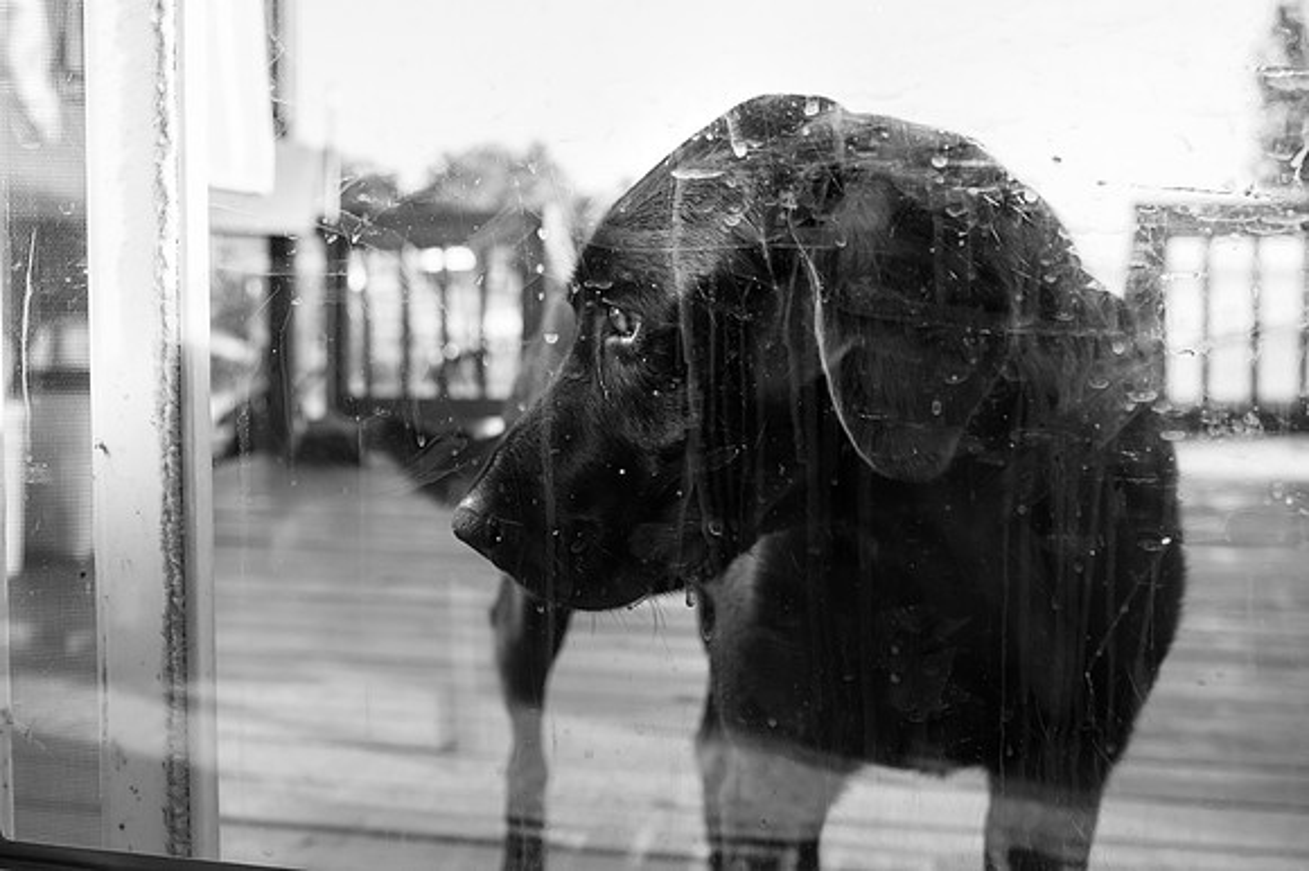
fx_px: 1558
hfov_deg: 45.5
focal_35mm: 43
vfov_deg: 31.1
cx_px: 587
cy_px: 343
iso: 1000
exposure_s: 1/640
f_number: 6.3
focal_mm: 35
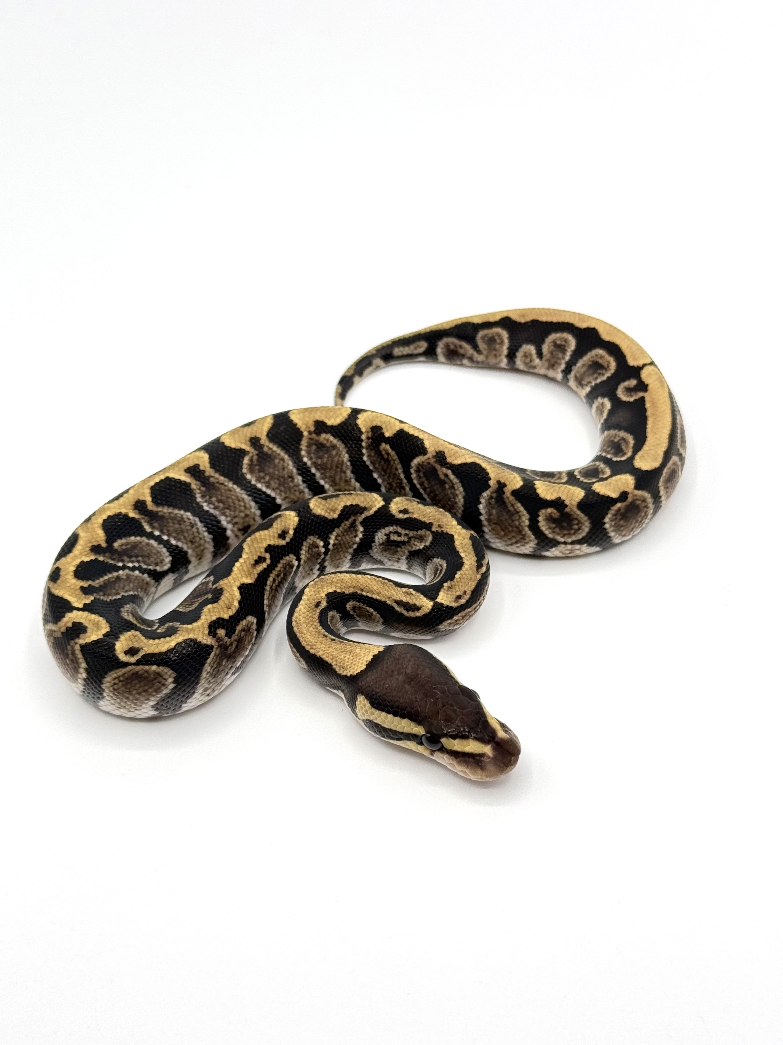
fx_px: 1629
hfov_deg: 27.0
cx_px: 387
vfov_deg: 35.5
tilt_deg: -53.1
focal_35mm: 54
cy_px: 552
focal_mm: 6.76
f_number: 1.78
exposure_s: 1/366
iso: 100
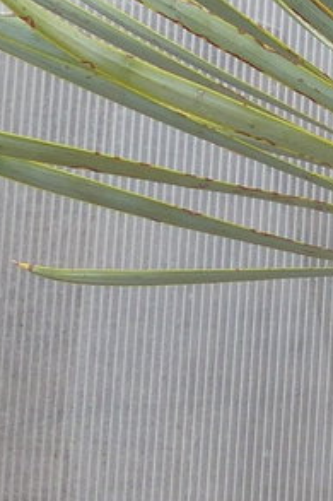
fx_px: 1972
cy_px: -29
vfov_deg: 14.2
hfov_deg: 9.3
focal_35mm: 142
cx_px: 562
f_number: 2.8
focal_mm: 4.5
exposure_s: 1/60
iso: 125
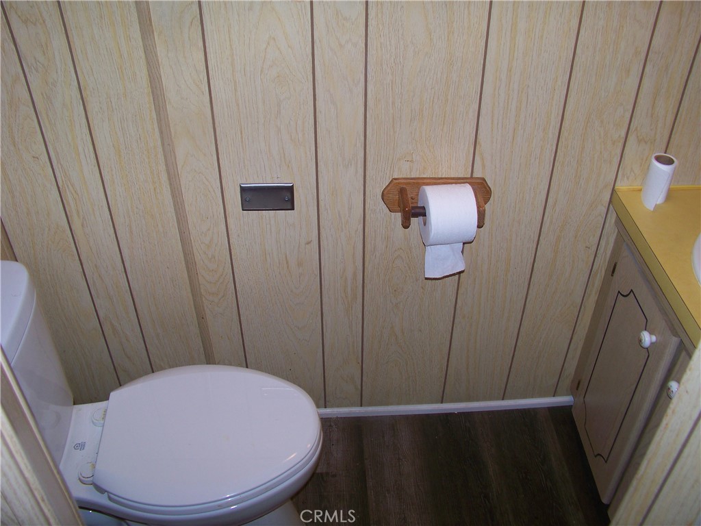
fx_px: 668
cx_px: 350
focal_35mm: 33
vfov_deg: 42.9
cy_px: 263
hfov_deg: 55.4
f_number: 3.6
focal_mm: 5.85
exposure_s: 1/30
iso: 64
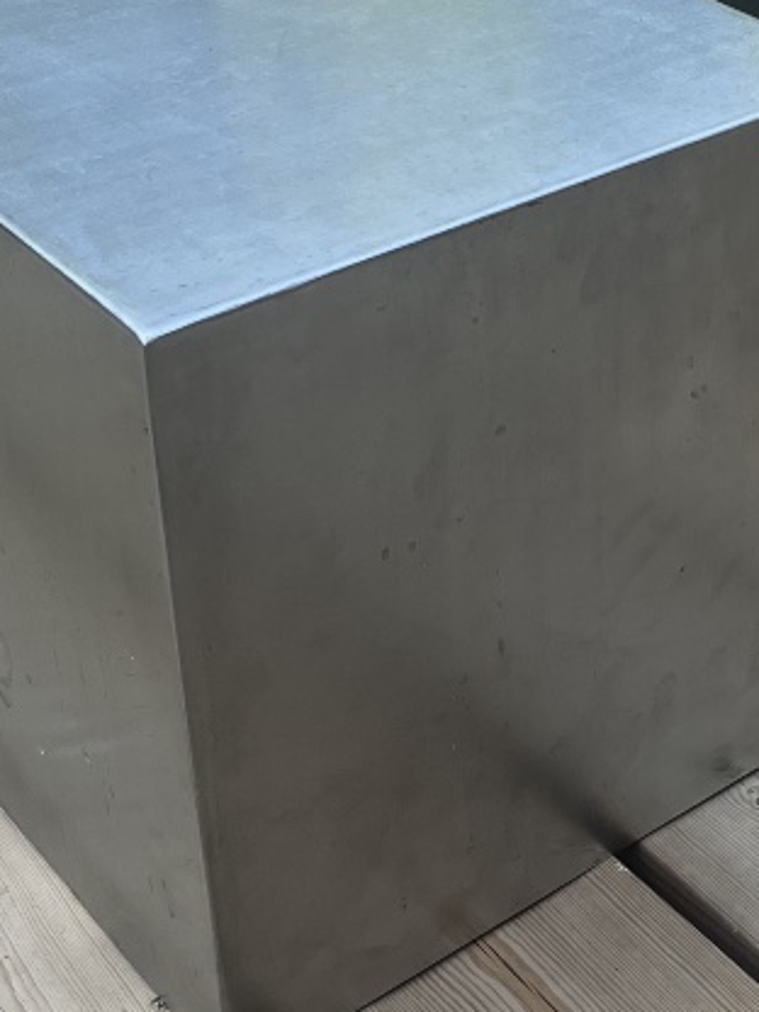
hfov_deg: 19.0
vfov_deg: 25.3
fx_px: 2193
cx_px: 805
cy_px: 139
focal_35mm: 75
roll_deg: -2.2
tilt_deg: -26.7
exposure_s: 1/352
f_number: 1.6
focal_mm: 5.1
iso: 50
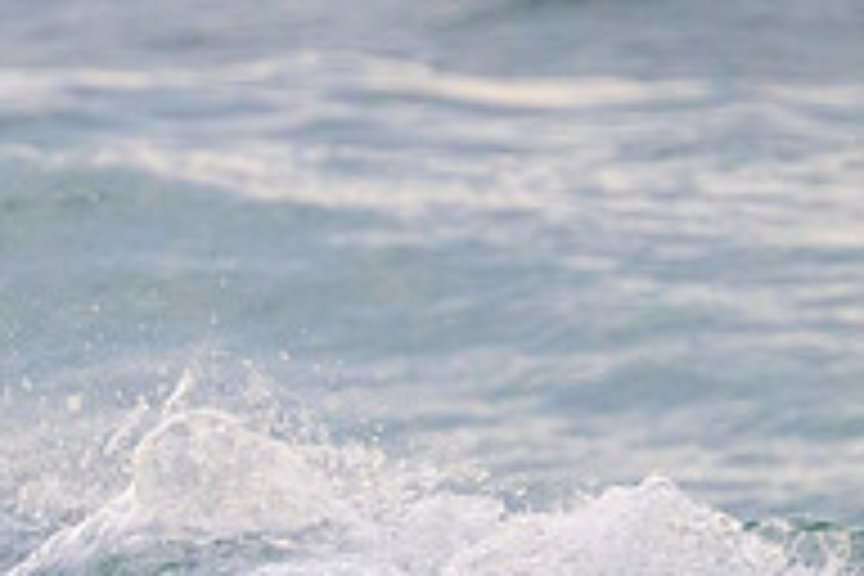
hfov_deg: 0.9
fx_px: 58051
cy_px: 691
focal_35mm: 2419
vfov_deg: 0.6
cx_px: -72
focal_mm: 800
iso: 11400
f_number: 11
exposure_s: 1/2000
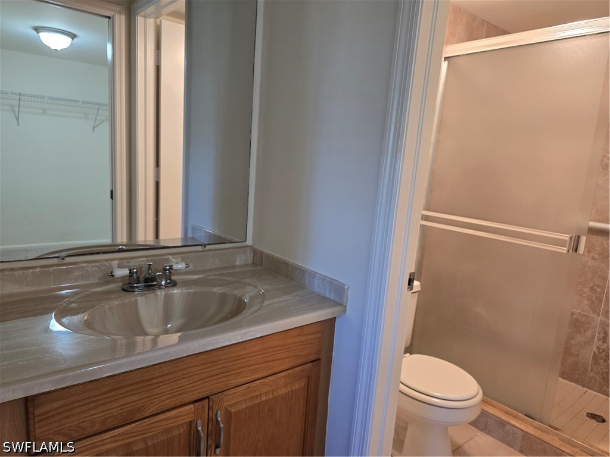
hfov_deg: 73.9
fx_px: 405
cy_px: 228
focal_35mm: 23
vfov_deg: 58.9
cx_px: 305
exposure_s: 1/120
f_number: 1.7
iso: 250
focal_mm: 6.3
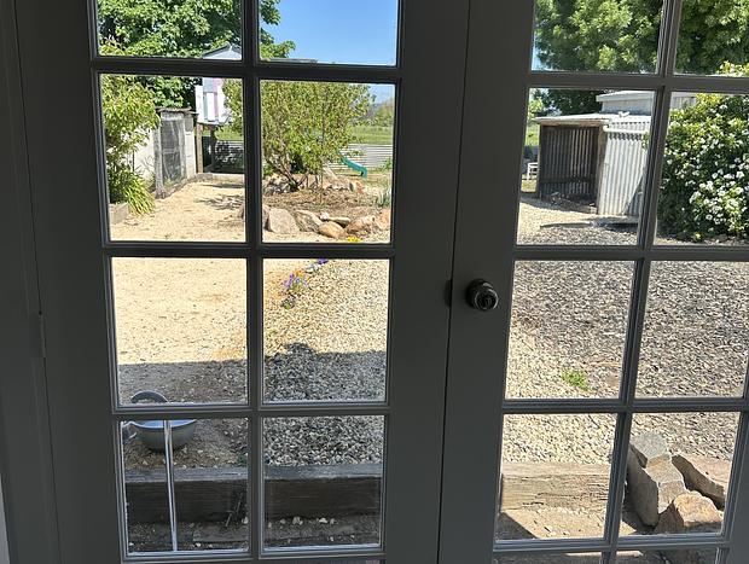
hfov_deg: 71.5
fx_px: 520
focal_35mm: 24
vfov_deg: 56.9
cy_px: 282
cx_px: 374
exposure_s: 1/2070
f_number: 1.78
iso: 80
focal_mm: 6.86
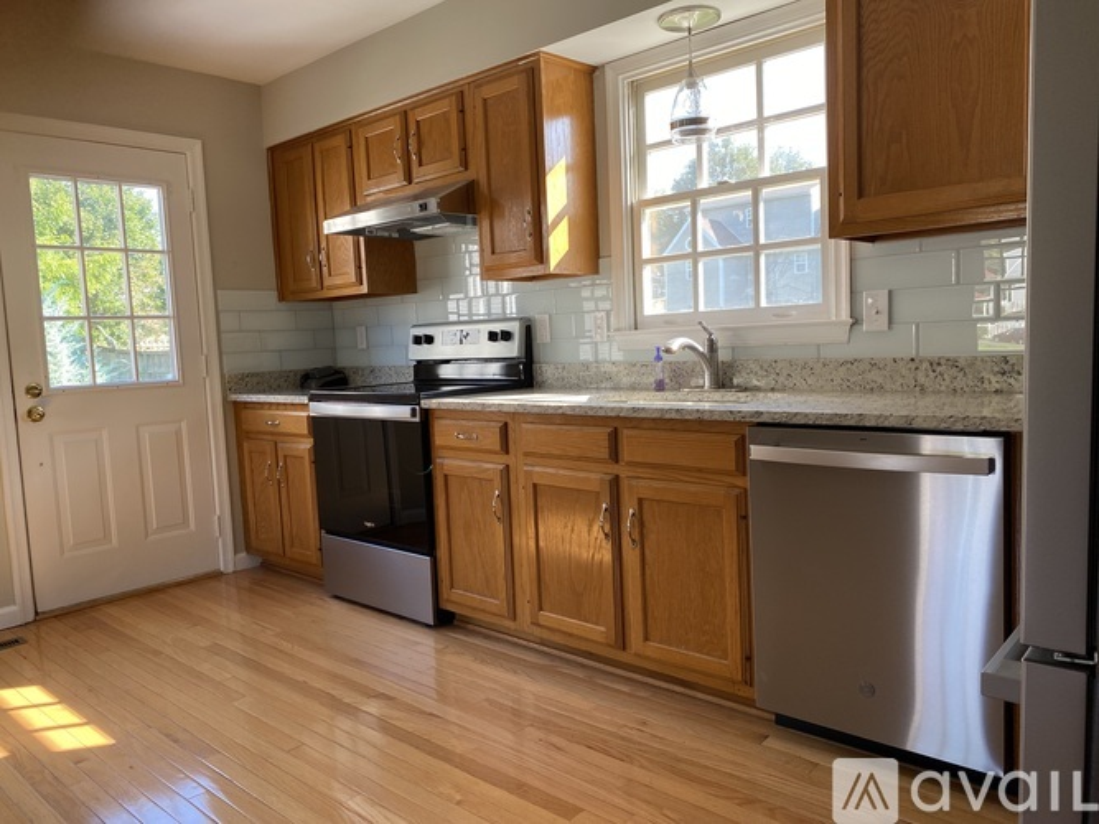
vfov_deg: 53.0
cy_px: 412
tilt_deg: -4.0
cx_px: 550
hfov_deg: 67.3
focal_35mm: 26
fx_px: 825
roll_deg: +2.5
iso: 64
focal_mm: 4.25
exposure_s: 1/121
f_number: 1.8
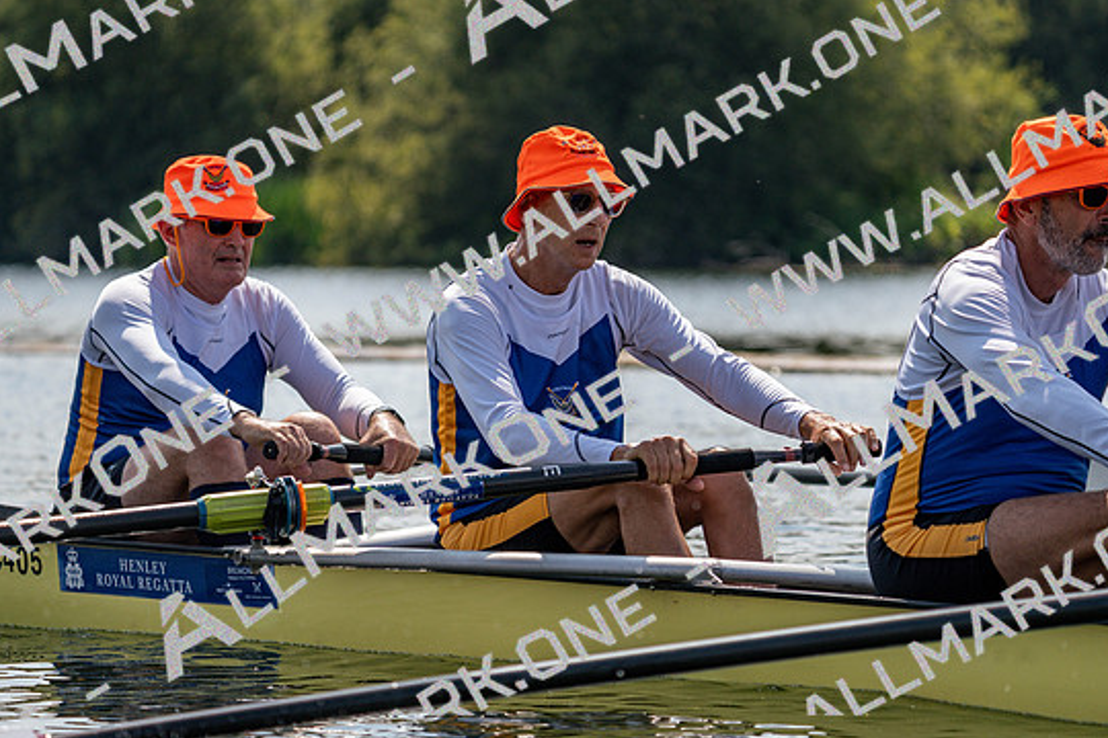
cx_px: 577
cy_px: 364
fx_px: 6617
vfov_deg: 6.4
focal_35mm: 215
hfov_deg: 9.6
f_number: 5.6
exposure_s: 1/1600
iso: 200
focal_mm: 200
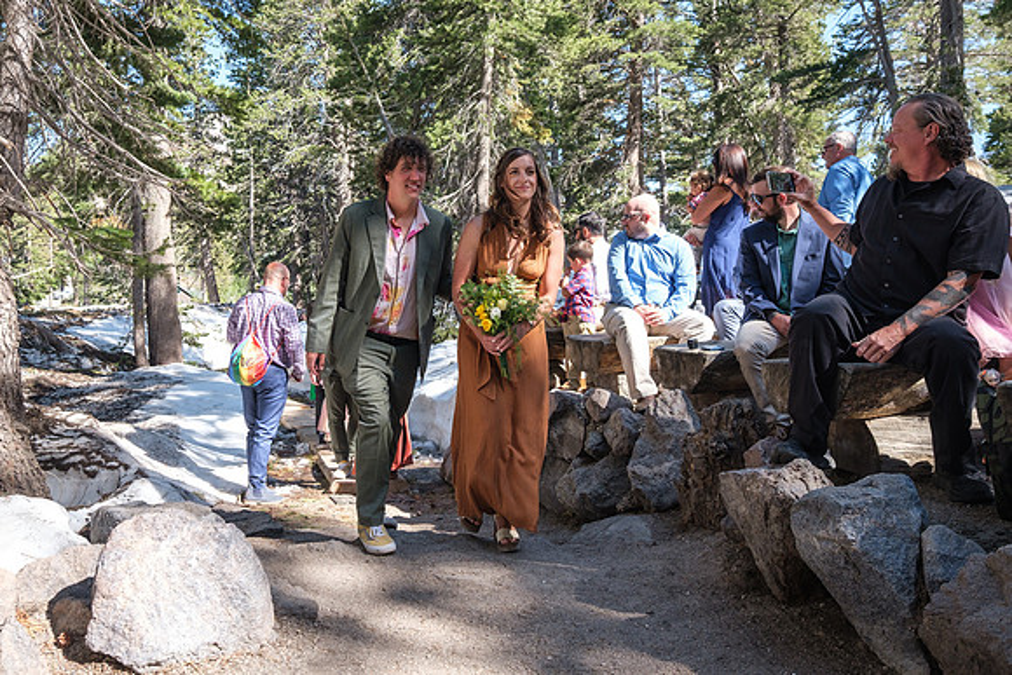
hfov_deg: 59.4
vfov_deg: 41.8
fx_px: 882
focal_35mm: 31
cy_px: 283
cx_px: 424
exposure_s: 1/550
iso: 250
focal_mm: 18
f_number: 3.6
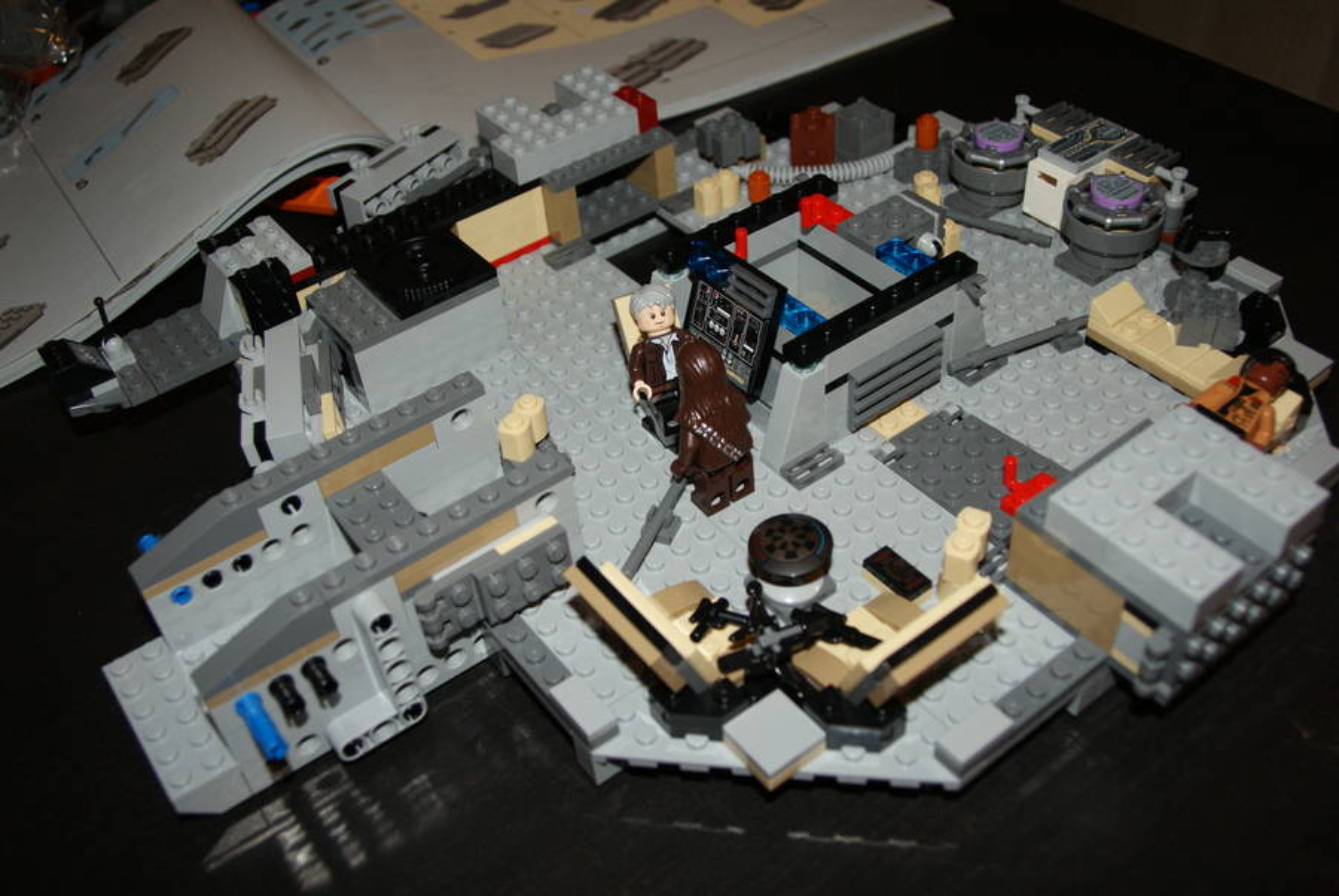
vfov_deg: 37.0
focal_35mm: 36
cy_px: 448
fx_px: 1340
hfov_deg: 53.1
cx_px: 670
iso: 400
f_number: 5.6
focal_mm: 24
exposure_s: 1/60
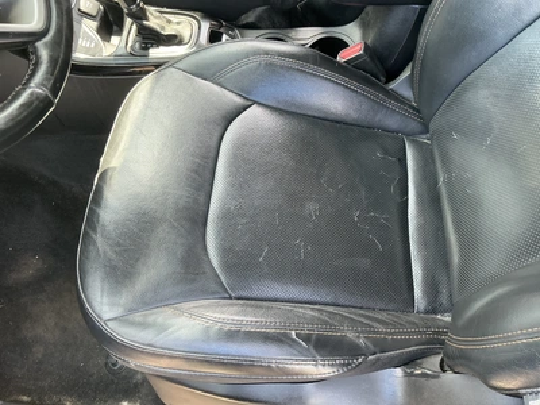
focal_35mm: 28
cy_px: 202
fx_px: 437
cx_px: 270
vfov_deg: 49.7
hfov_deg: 63.4
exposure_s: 1/96
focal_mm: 3
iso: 64
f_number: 1.8
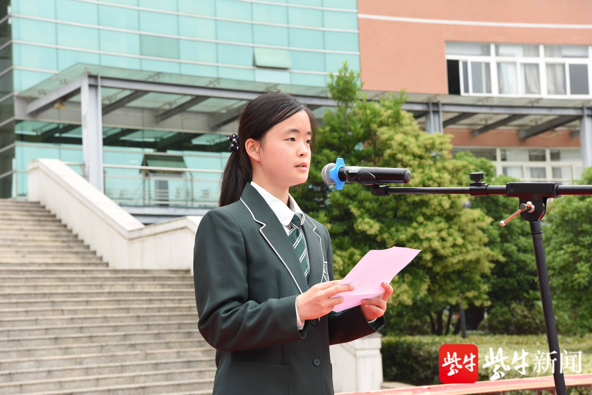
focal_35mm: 70
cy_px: 198
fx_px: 1151
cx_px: 296
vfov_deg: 19.5
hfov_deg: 28.8
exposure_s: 1/350
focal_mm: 70
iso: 560
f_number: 9.5
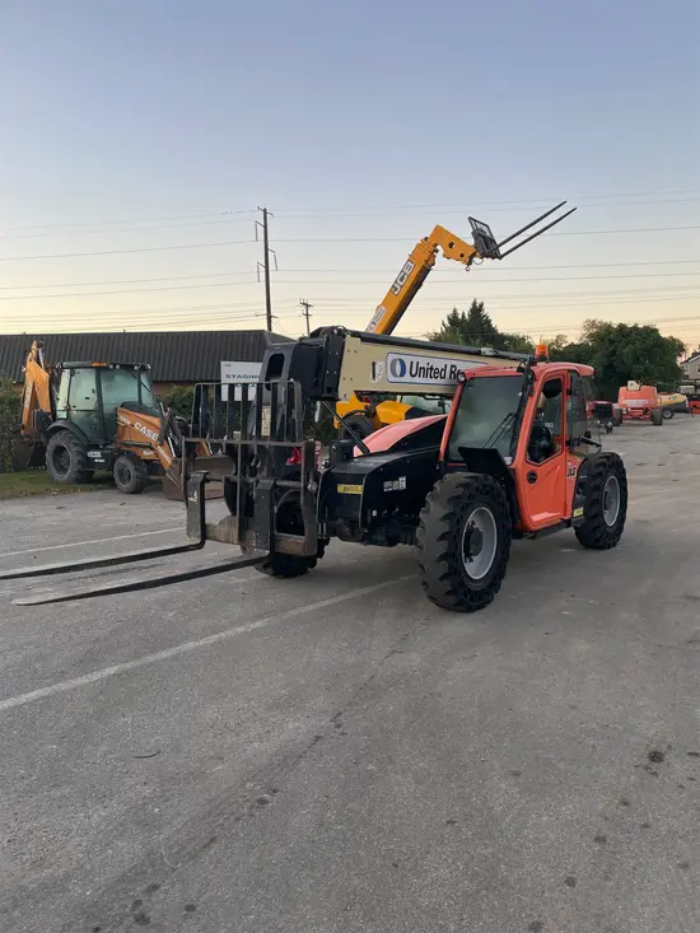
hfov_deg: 53.1
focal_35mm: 26
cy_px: 466
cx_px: 350
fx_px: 701
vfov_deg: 67.3
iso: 32
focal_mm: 4.2
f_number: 1.6
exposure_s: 1/121
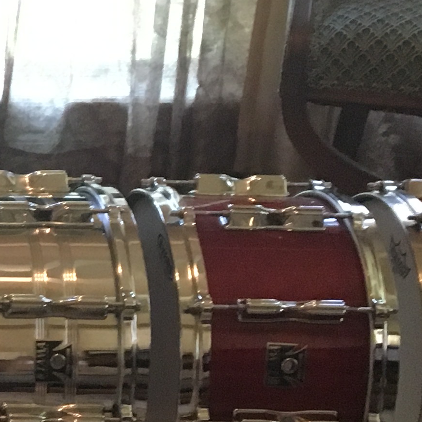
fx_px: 1628
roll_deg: -0.2
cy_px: 361
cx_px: -307
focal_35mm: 118
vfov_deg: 14.7
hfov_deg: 13.4
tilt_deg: -22.4
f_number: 2.2
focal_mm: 4.15
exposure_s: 1/30
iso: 200
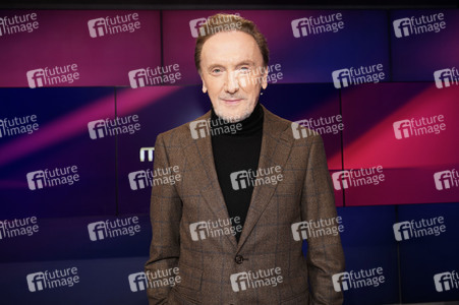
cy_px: 152
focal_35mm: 33
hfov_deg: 57.3
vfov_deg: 39.9
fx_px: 420
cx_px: 230
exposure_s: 1/125
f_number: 4.5
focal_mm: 33
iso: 1600
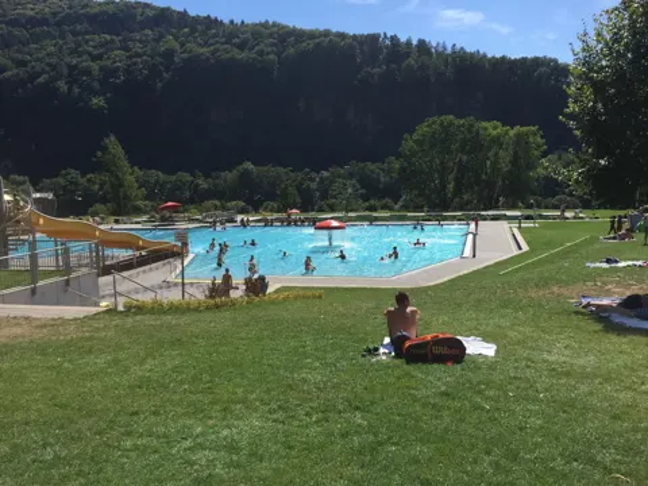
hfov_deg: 61.7
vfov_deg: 48.2
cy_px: 243
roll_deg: +1.7
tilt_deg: -7.0
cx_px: 324
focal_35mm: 29
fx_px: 543
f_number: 2.2
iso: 32
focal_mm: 4.15
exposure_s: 1/2326
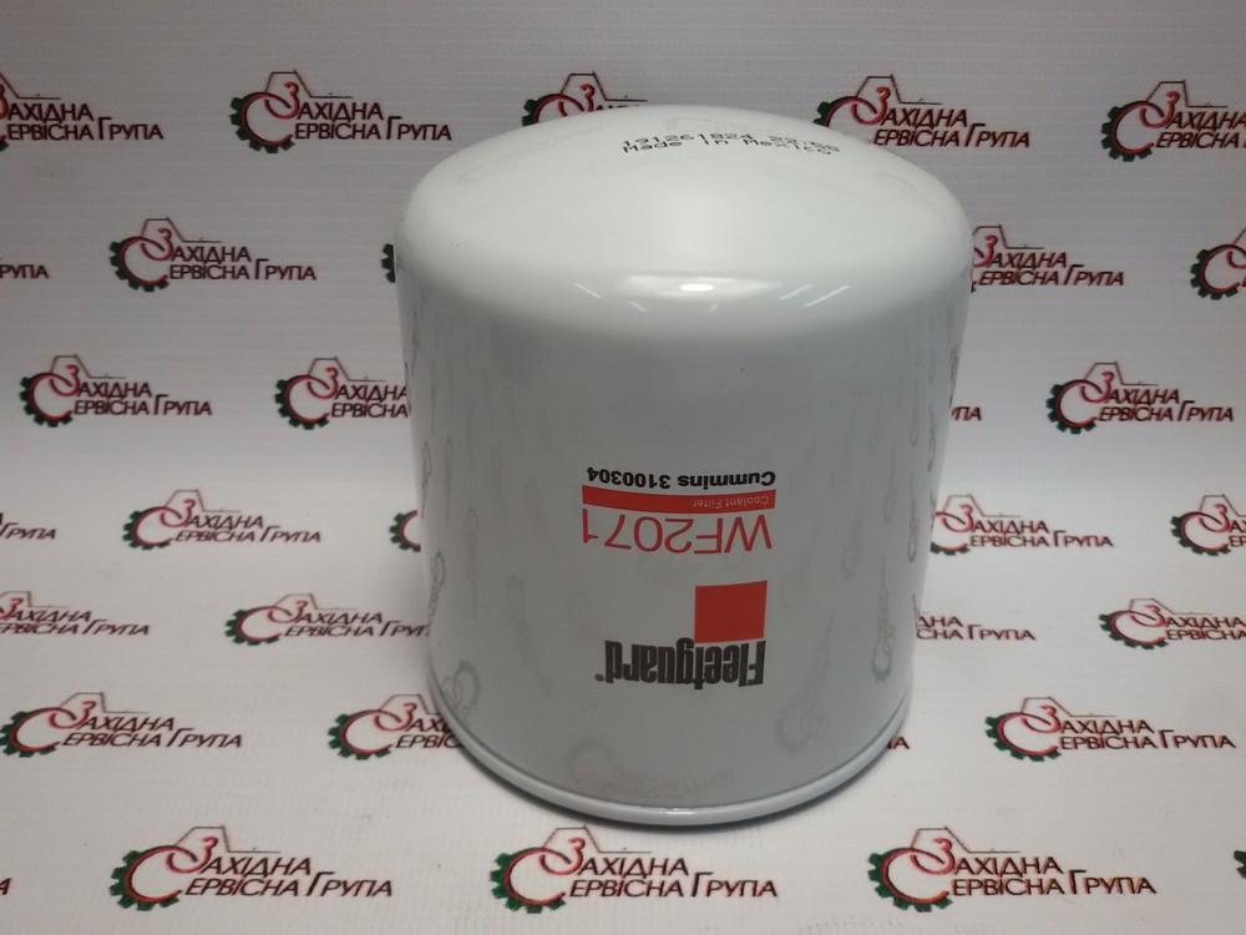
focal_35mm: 31
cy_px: 468
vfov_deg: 45.4
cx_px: 623
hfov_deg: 58.4
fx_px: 1116
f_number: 2.4
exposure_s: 1/100
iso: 64
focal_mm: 2.93
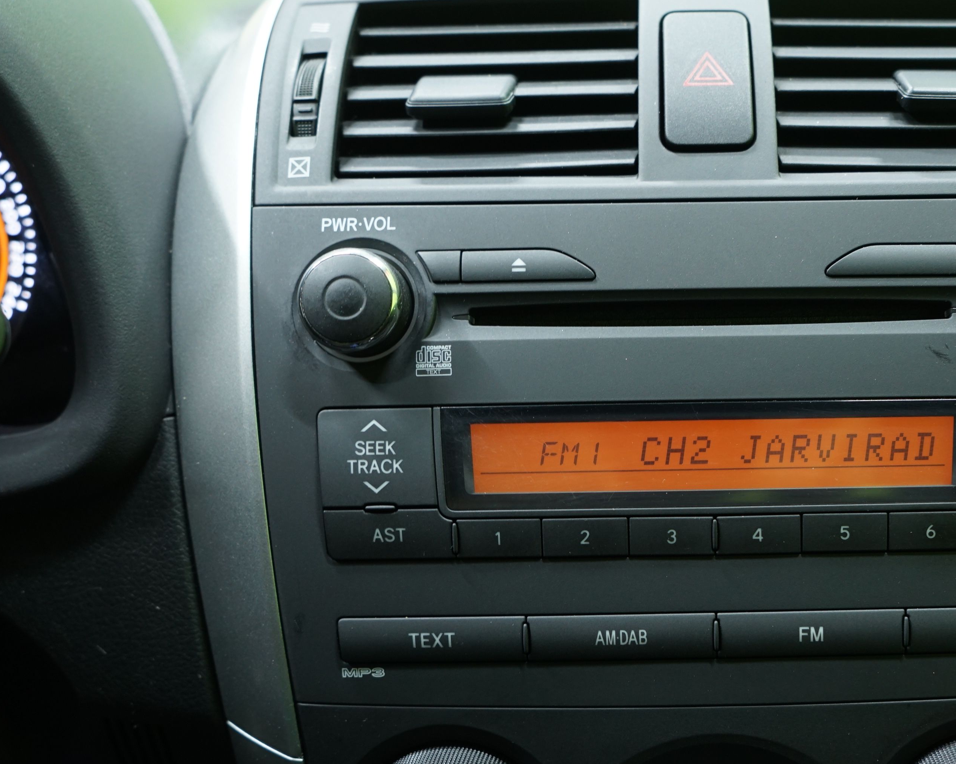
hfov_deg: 42.6
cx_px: 710
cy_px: 460
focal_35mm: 42
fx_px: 1188
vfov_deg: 35.5
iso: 800
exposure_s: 1/20
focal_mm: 29
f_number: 4.5
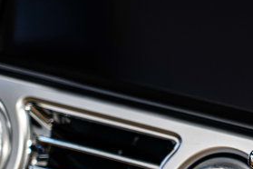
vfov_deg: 3.6
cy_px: 95
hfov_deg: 5.3
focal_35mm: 386
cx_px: 377
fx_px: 2713
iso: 1250
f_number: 4
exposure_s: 1/80
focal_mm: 105
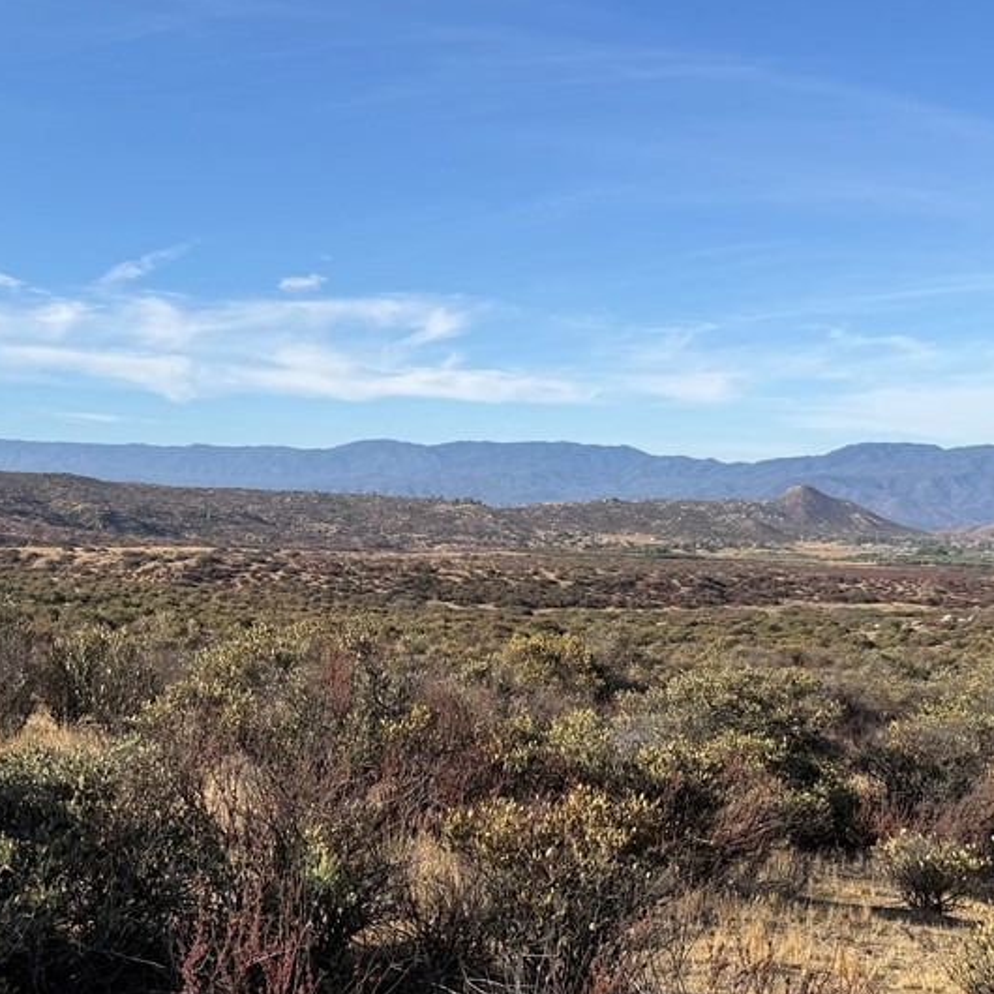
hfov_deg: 40.4
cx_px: 321
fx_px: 1332
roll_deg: +0.3
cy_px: 683
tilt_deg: -7.8
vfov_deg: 40.3
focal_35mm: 41
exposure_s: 1/4405
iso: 80
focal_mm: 6.76
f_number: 1.78
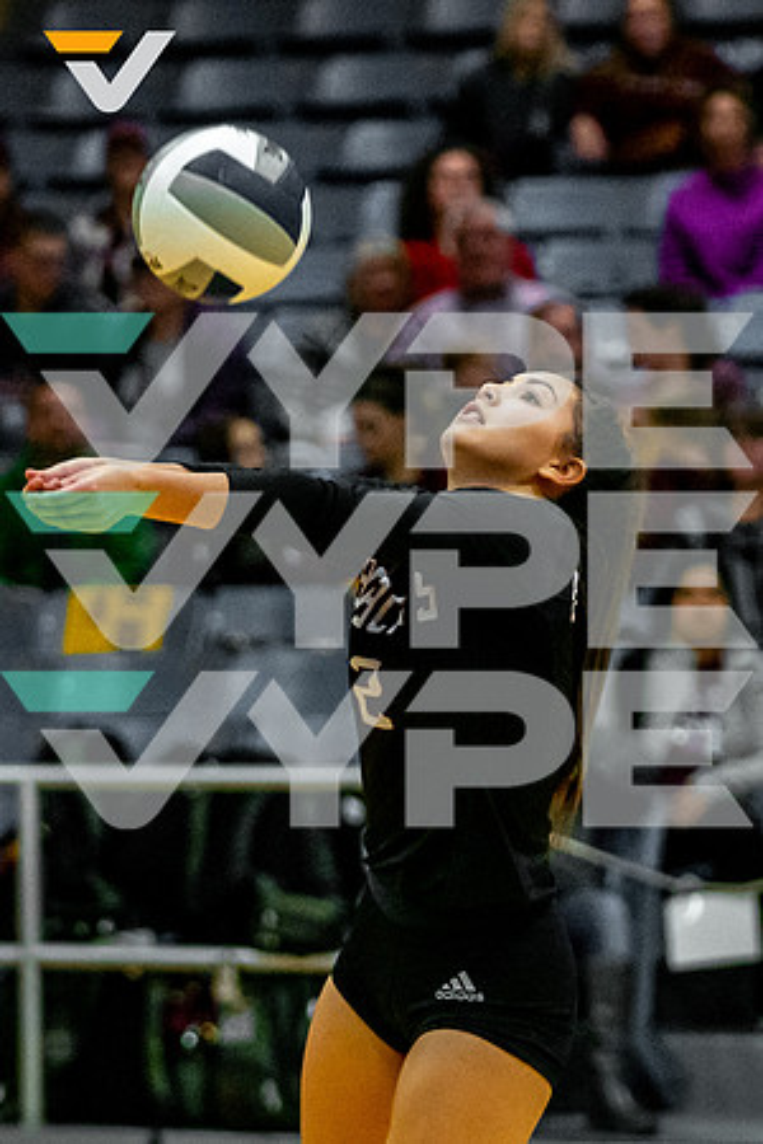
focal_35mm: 305
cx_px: 402
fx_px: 9688
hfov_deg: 4.5
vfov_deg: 6.8
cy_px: 826
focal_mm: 108
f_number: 2.8
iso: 2000
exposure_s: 1/1250
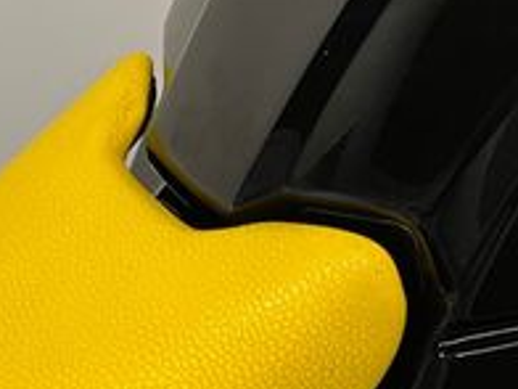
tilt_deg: -37.1
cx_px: 666
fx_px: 1272
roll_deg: +1.7
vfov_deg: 16.5
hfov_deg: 21.0
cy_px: -101
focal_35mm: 85
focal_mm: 5.1
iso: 100
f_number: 1.6
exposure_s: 1/50
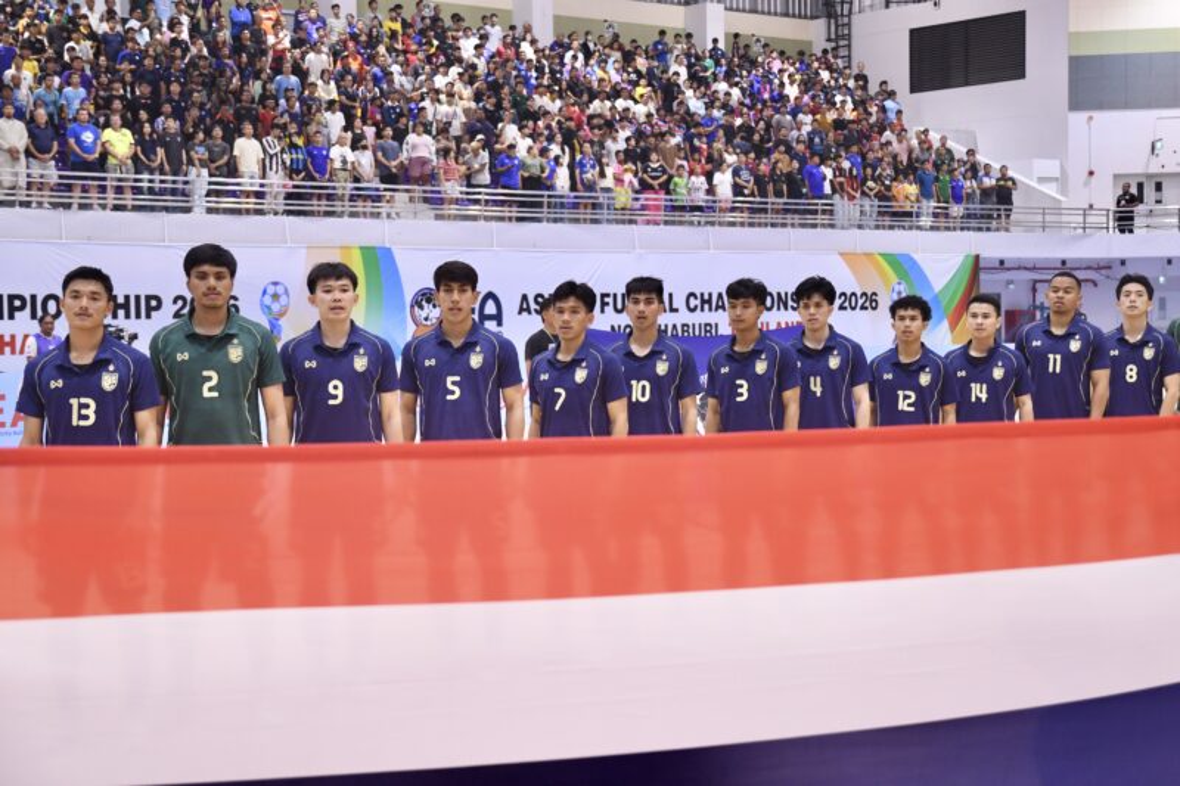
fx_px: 1868
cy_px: 393
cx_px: 590
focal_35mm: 57
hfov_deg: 35.1
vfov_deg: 23.8
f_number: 3.3
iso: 1250
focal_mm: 38
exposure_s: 1/125
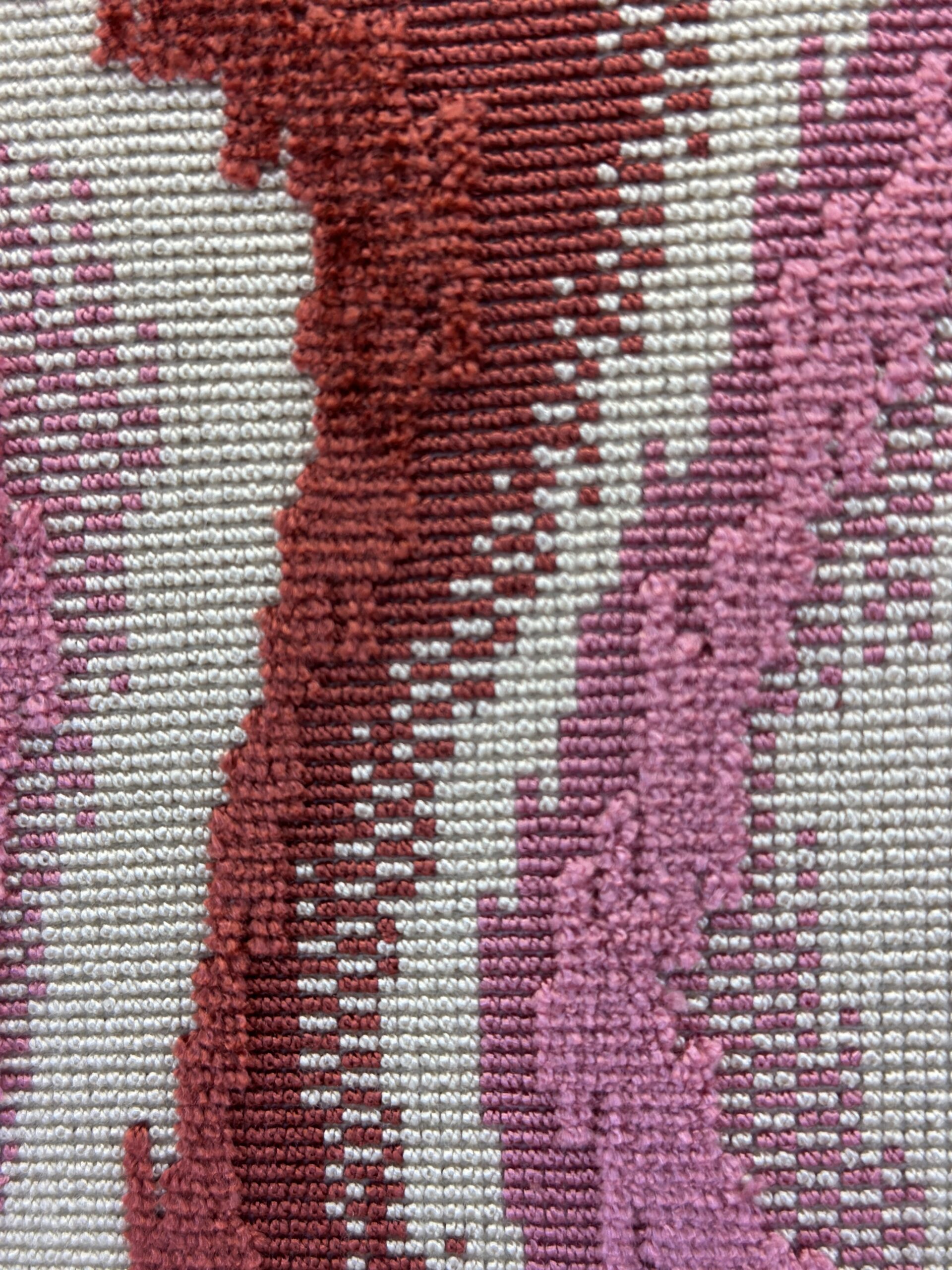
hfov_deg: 30.3
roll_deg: +3.1
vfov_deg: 39.7
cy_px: 635
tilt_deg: -15.5
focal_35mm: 48
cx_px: 476
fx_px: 1760
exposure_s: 1/120
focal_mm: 6.86
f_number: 1.78
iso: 100
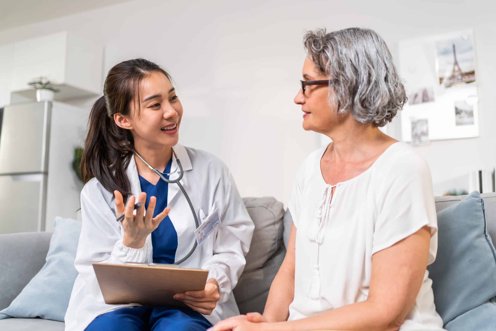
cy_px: 166
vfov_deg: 37.9
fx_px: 482
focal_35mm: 35
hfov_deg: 54.4
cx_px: 248
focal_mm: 35
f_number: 1.8
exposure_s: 1/200
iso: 250
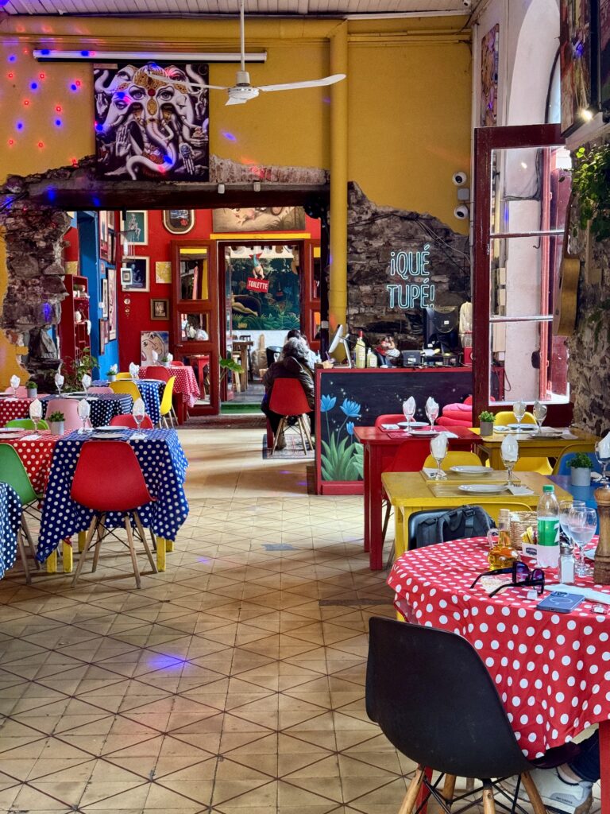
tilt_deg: -4.7
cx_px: 305
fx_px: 1128
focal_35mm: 48
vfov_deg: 39.7
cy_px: 407
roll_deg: +1.1
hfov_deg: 30.3
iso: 250
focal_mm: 6.86
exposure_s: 1/33
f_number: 1.78
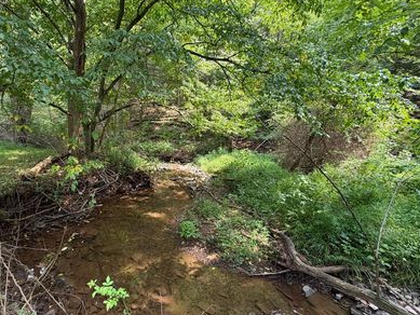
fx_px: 218
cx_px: 166
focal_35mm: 18
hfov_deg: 86.5
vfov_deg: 71.6
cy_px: 158
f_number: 2.2
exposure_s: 1/121
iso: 125
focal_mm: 2.22
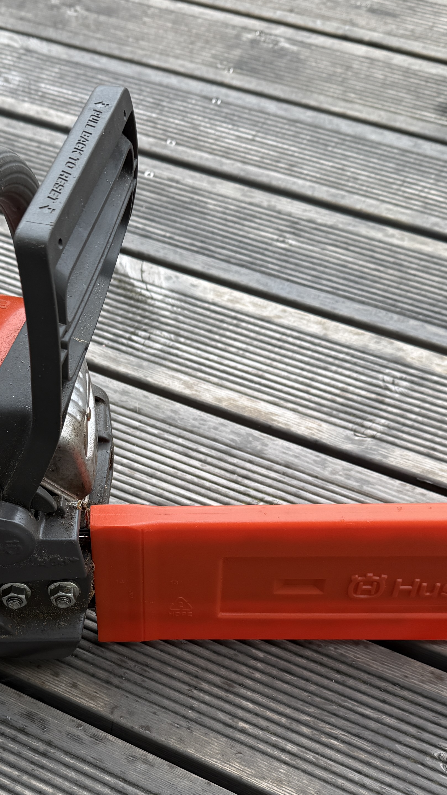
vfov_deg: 39.1
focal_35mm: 52
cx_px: 113
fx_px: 1095
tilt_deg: -52.0
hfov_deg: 22.8
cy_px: 568
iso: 80
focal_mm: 6.76
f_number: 1.78
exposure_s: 1/637
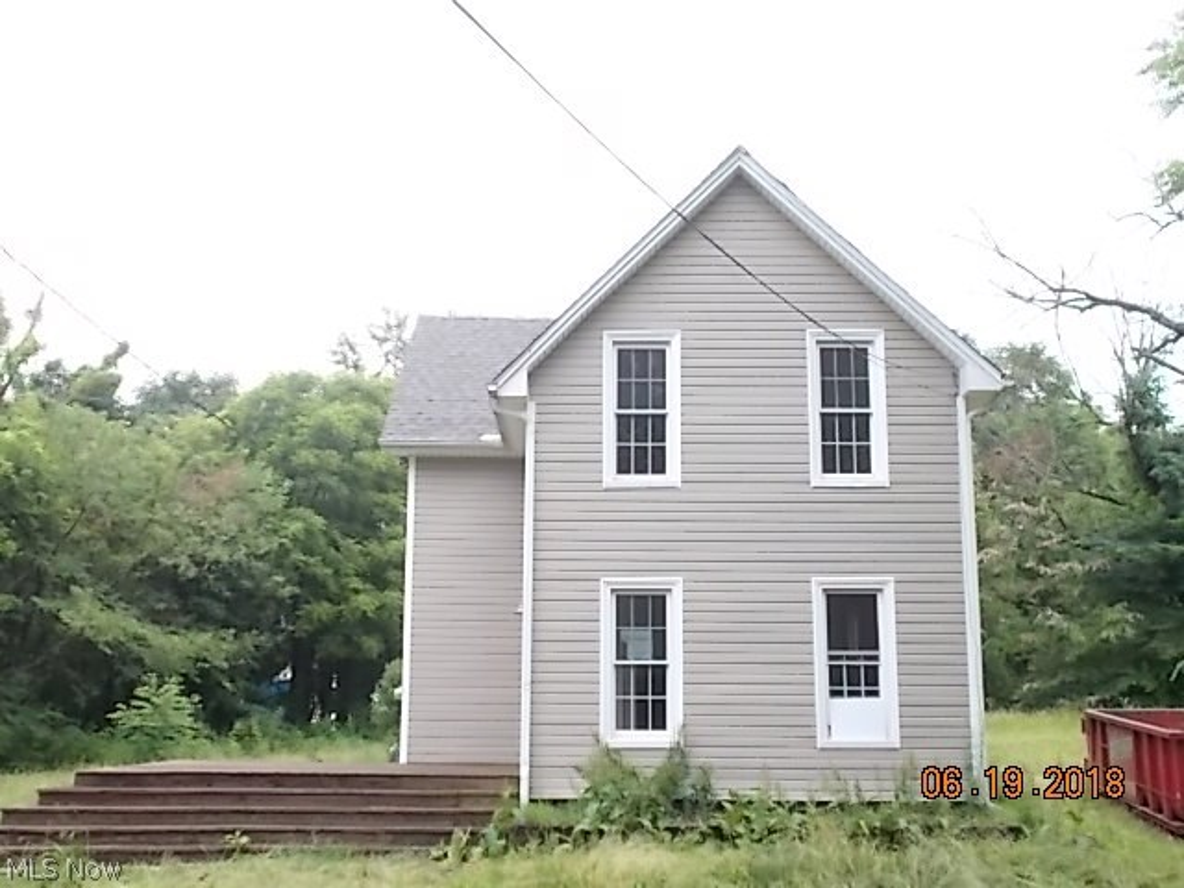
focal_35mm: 39
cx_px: 592
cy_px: 444
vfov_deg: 36.8
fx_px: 1334
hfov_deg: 47.9
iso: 200
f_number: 3.9
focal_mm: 6.9
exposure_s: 1/400
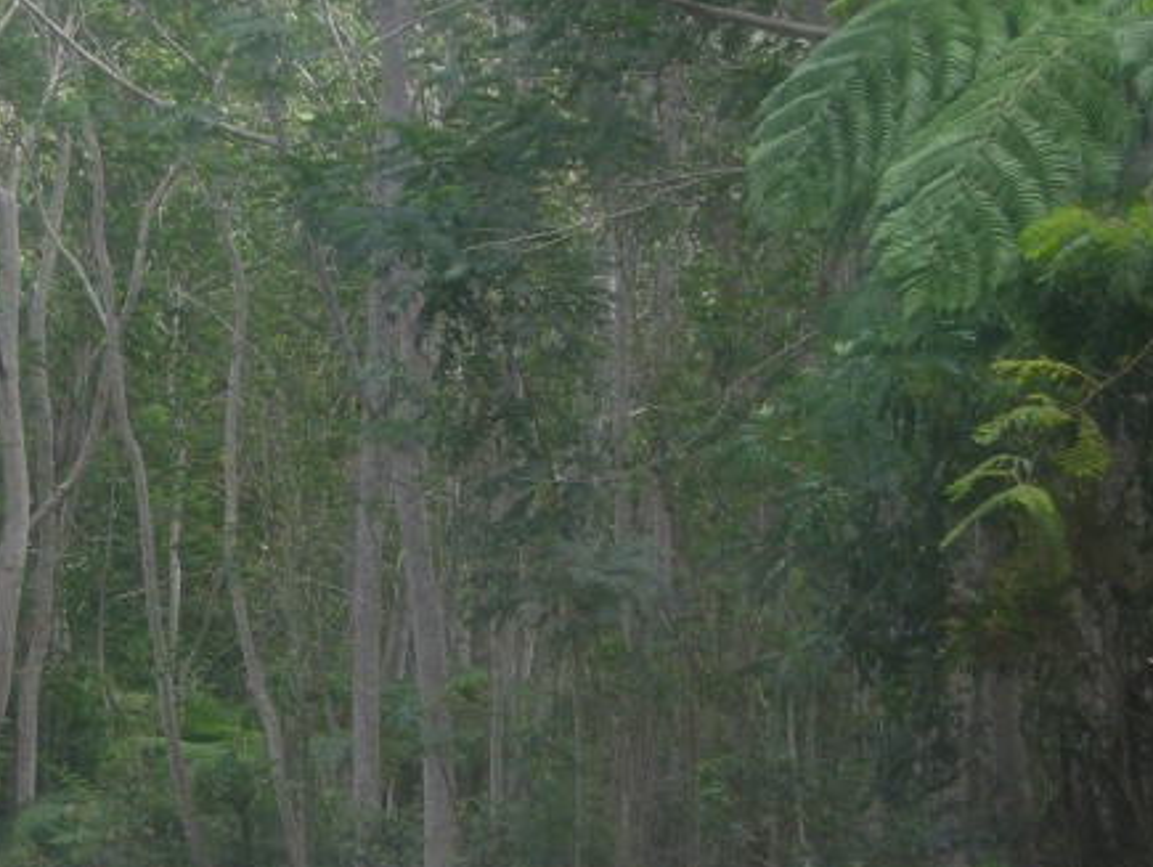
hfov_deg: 15.3
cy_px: 525
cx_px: 106
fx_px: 4234
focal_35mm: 127
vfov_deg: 11.7
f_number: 3.1
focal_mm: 13.7
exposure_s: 1/76.6
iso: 50
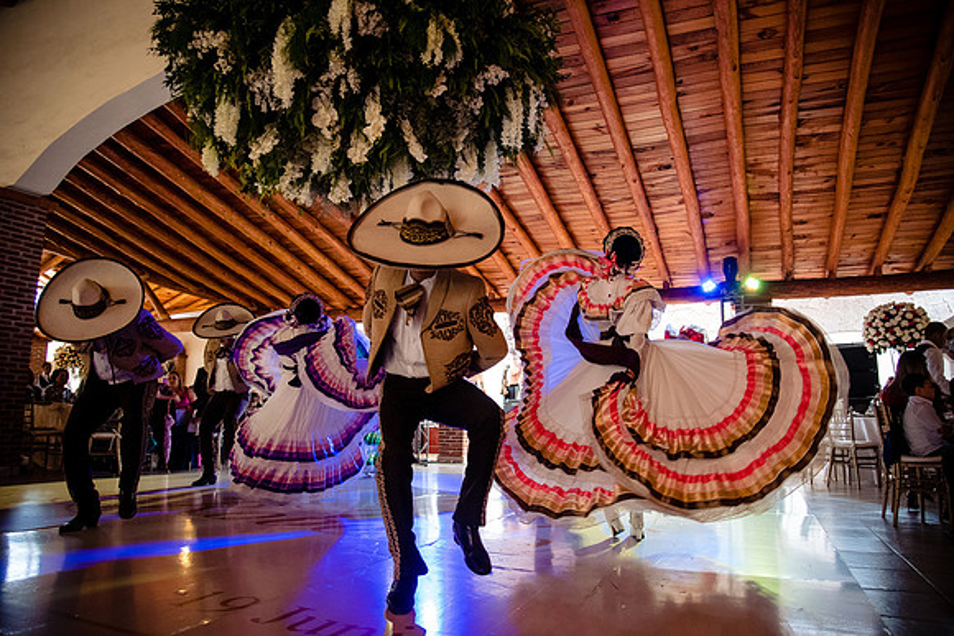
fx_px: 636
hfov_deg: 73.7
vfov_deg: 53.2
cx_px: 477
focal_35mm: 24
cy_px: 318
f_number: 4
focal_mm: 24
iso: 5000
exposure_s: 1/250
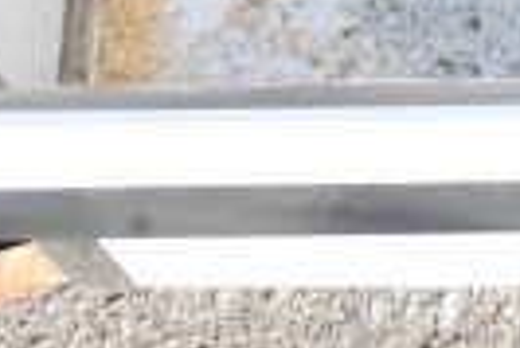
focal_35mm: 158
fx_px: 2289
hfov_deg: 12.5
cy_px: -444
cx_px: 692
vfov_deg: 8.1
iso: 6400
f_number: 20
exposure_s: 1/1600
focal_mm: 23
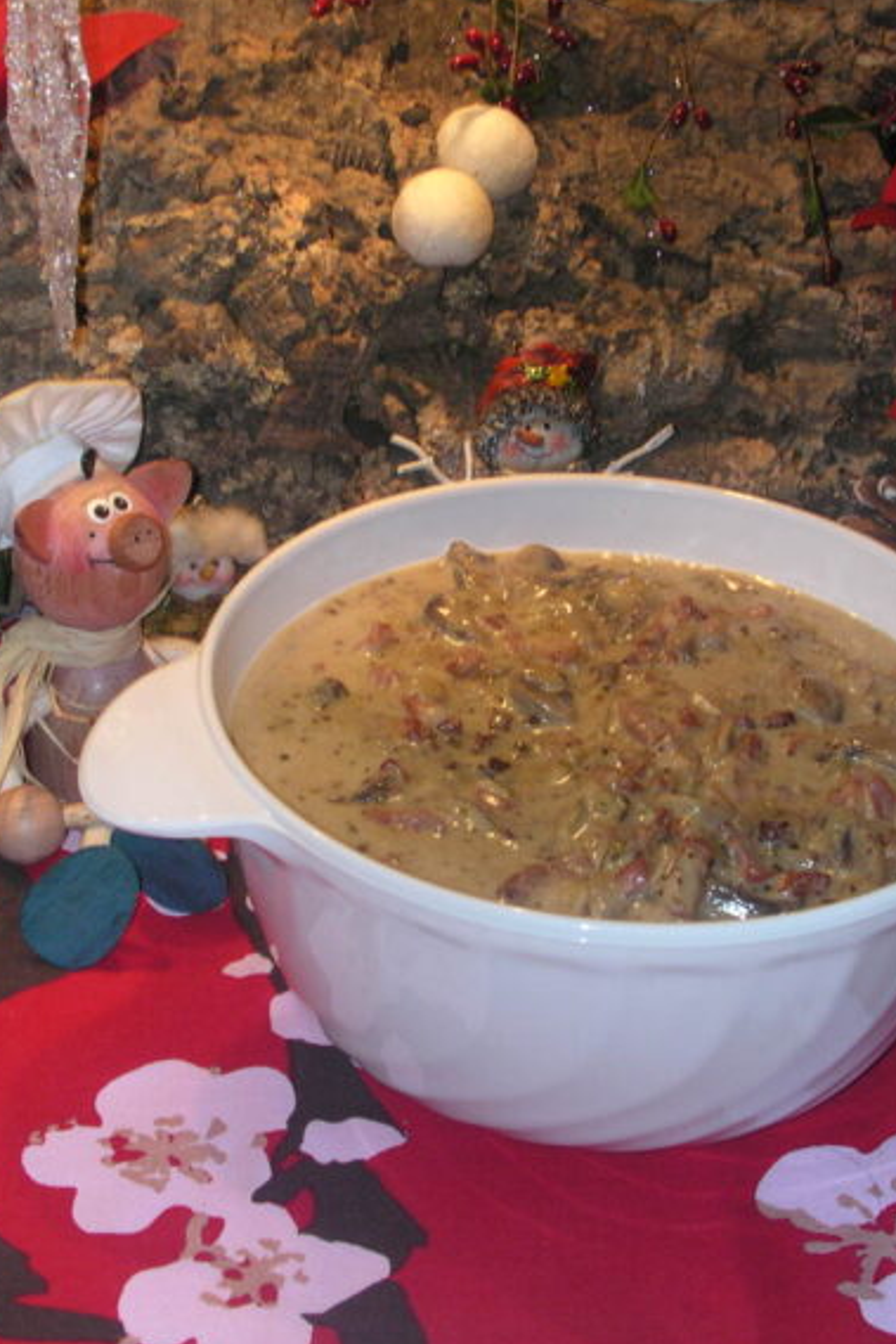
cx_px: 532
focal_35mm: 52
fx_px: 1940
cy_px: 670
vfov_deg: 38.2
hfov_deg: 26.0
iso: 100
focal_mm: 5.6
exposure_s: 1/30
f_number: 4.5
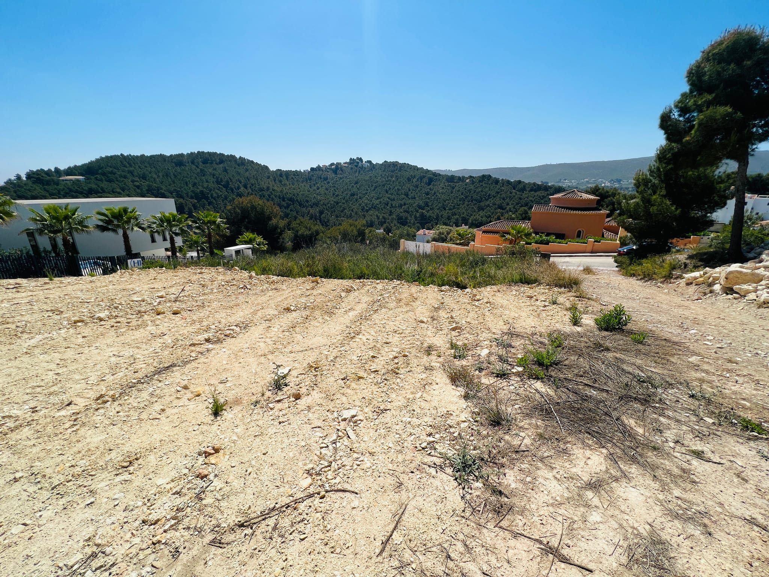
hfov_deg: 106.2
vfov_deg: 89.9
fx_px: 289
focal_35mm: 13
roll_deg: -1.0
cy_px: 288
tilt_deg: -16.0
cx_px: 384
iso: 32
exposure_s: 1/2597
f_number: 1.8
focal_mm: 1.57
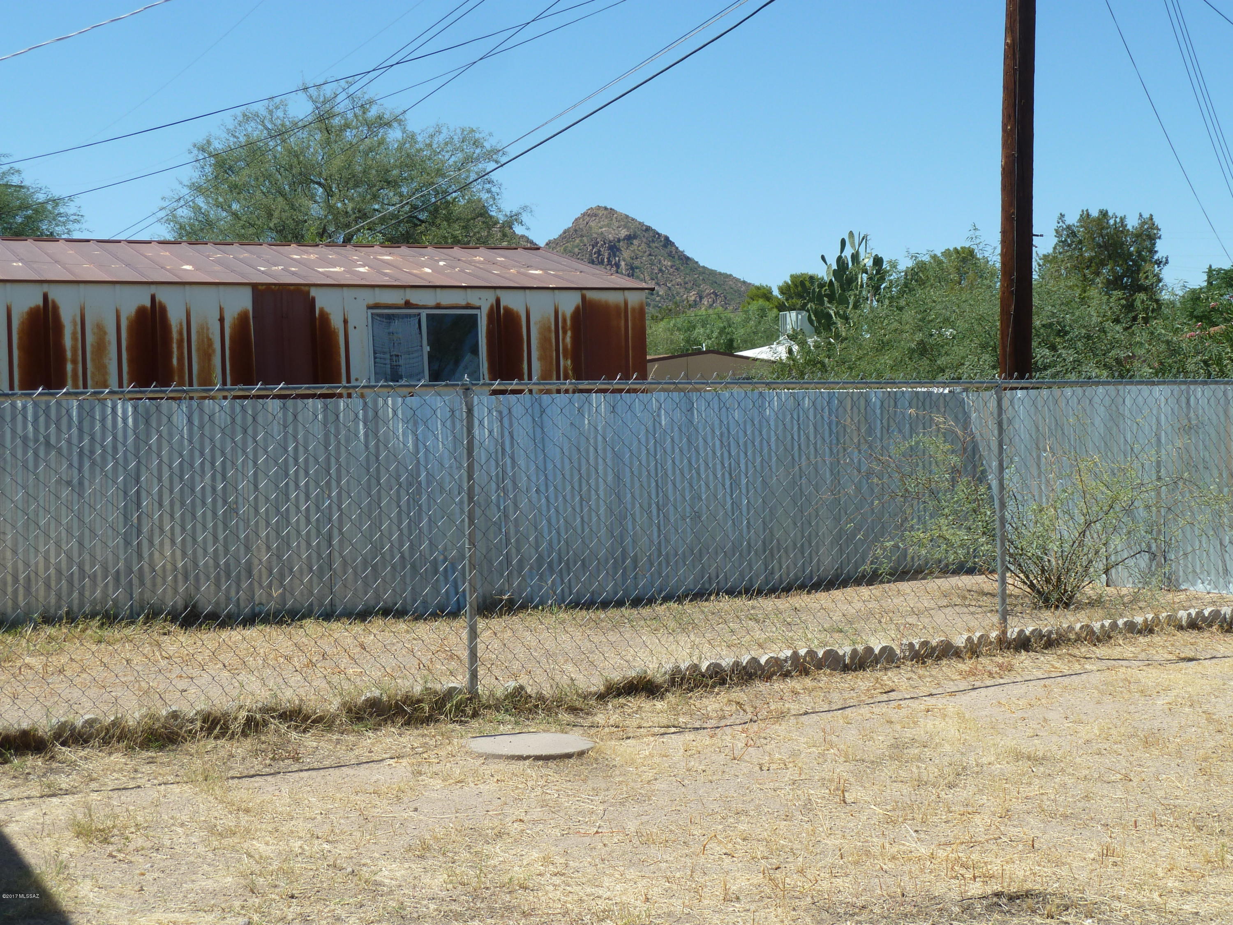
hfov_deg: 36.8
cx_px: 616
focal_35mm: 52
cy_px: 462
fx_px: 1852
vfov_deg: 28.0
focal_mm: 8.5
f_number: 4.5
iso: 80
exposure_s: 1/500
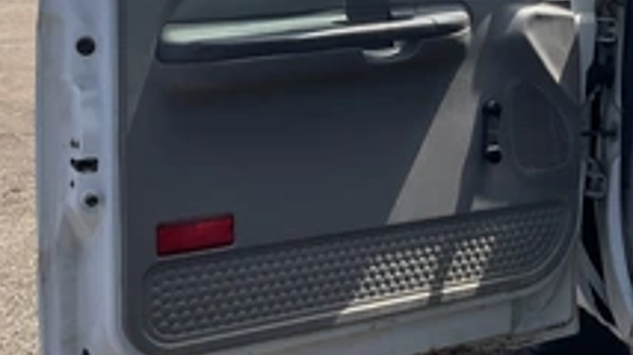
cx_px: 426
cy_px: 6
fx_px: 990
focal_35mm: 59
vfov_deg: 19.8
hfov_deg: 35.1
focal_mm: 3
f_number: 1.8
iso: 25
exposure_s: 1/1144
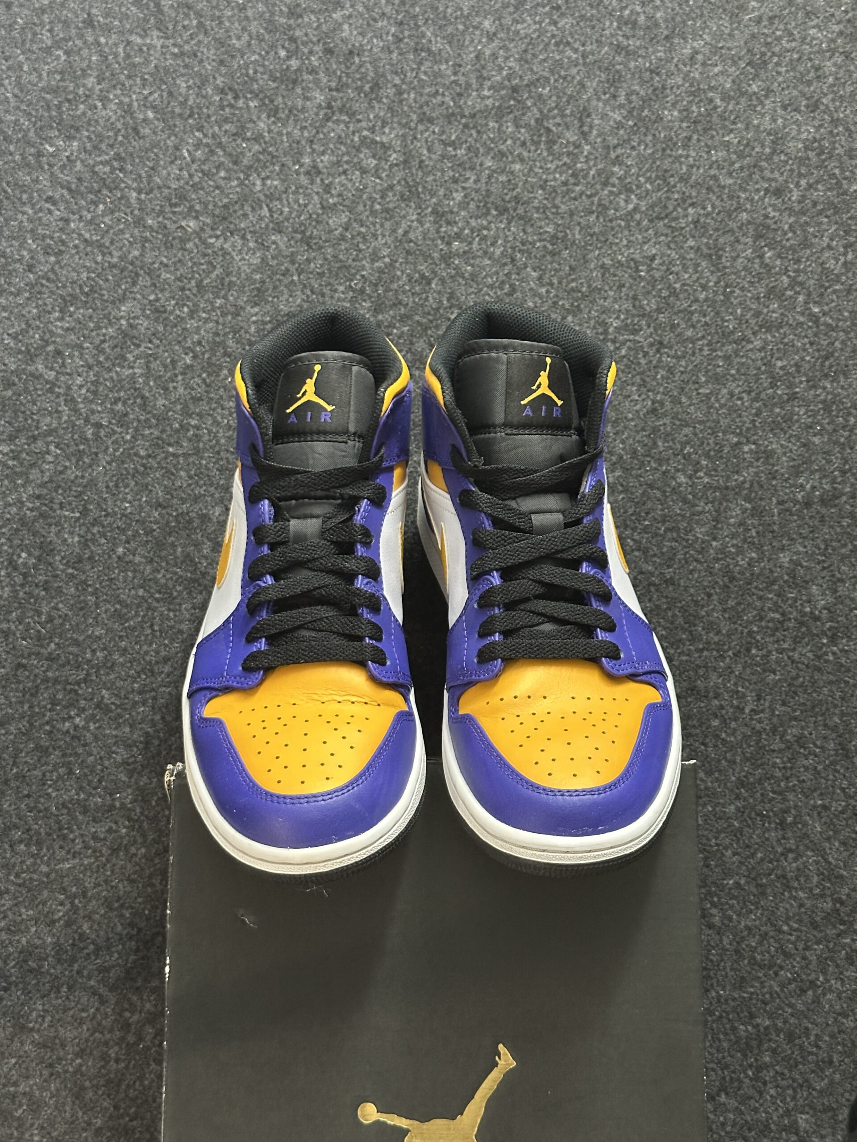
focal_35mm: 48
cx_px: 428
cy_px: 571
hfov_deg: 30.3
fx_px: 1584
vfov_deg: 39.7
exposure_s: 1/30
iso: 500
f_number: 1.78
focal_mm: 6.86
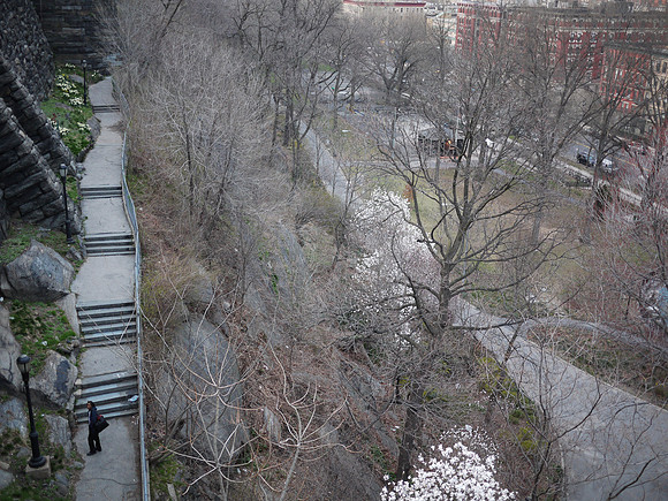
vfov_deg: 36.0
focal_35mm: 40
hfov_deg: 46.8
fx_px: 772
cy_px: 250
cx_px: 334
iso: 200
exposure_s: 1/60
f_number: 1.7
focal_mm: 20
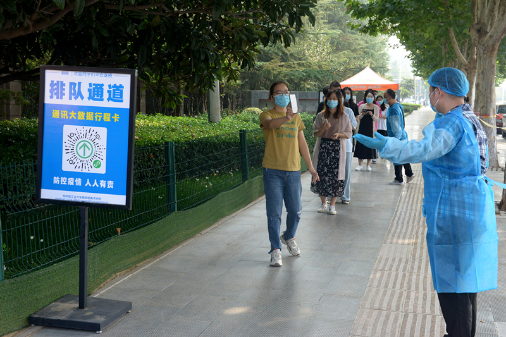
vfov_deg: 27.0
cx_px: 253
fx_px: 703
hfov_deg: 39.6
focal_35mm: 50
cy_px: 168
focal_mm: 50
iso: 2500
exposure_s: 1/400
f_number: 10
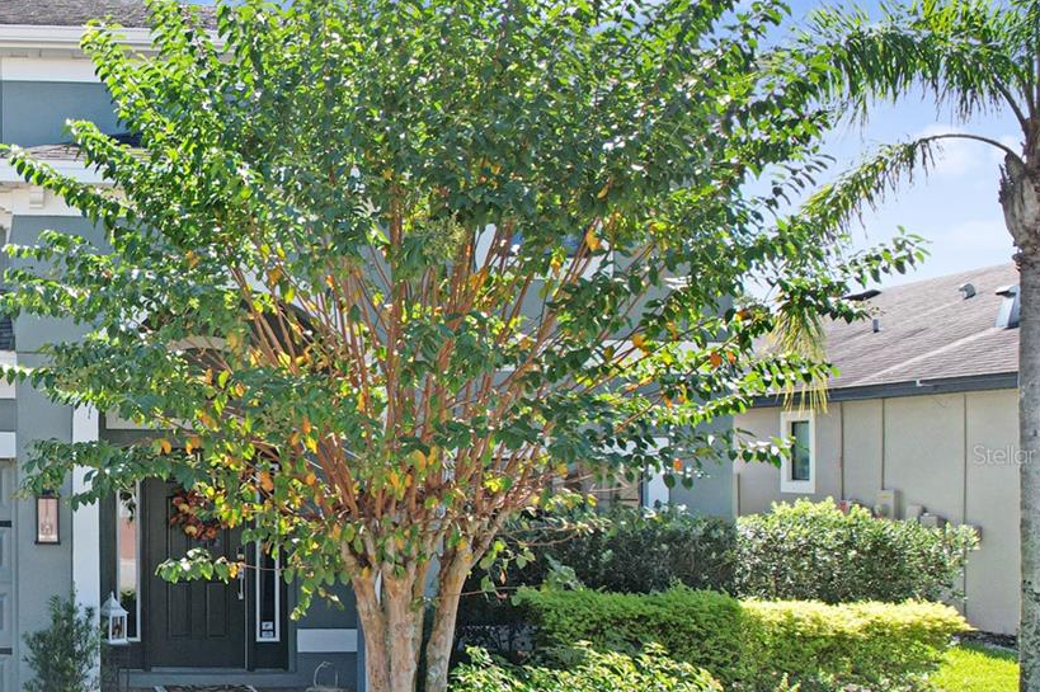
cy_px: 455
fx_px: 1241
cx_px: 70
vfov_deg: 30.9
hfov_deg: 41.2
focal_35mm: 43
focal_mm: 8.38
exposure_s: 1/400
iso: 200
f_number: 2.8
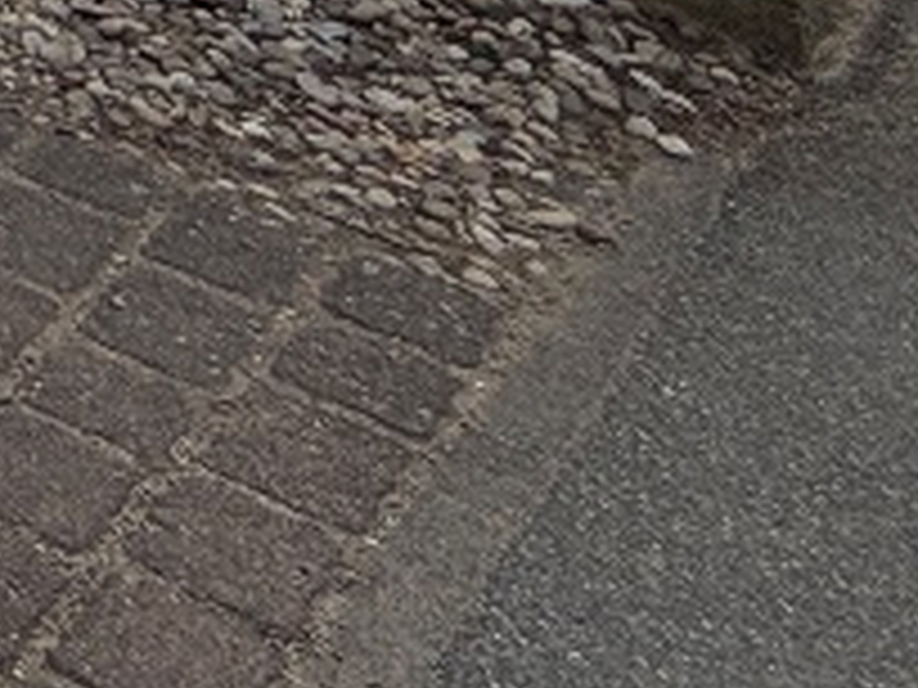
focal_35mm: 99
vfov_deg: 9.7
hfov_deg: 10.8
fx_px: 2625
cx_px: -1984
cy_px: -1596
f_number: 2.2
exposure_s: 1/1145
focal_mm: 2.22
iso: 20
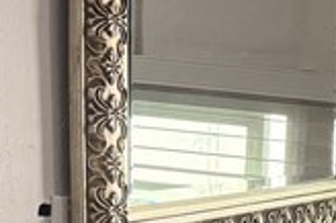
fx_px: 1455
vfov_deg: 8.5
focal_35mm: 156
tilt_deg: -9.6
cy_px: 360
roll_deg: -2.2
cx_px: 600
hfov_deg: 12.1
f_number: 1.78
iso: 200
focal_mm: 6.76
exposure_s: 1/217
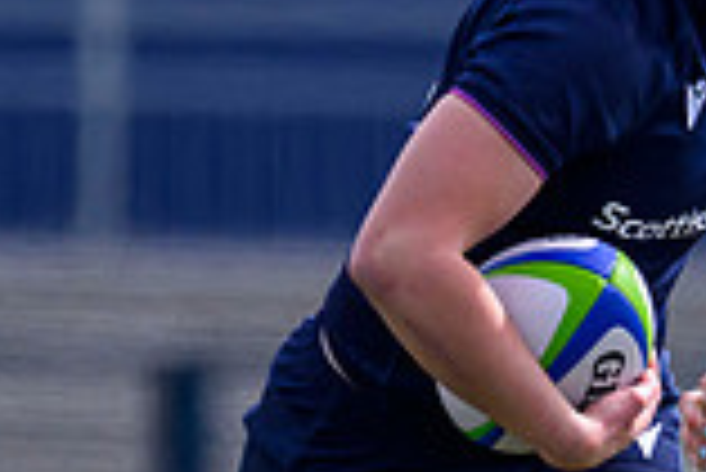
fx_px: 74491
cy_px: 358
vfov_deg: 0.4
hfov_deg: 0.5
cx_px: 1422
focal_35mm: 3795
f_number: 4
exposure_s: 1/3200
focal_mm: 560
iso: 500
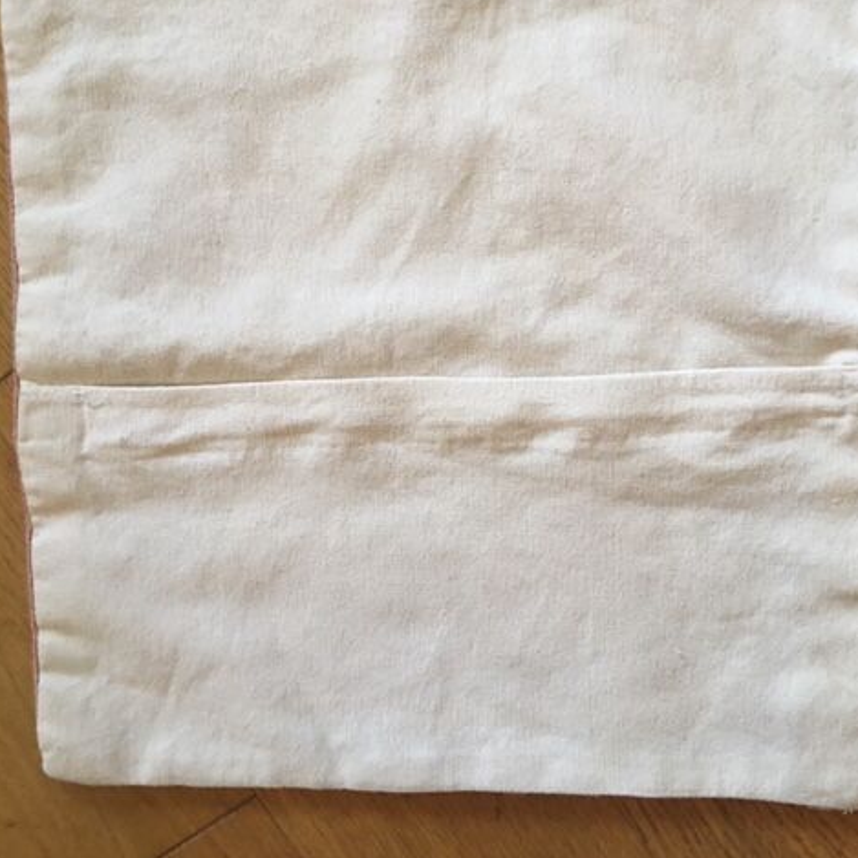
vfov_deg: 47.1
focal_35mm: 35
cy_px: 375
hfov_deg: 47.2
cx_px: 432
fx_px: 981
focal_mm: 4.15
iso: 160
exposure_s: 1/33
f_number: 2.2
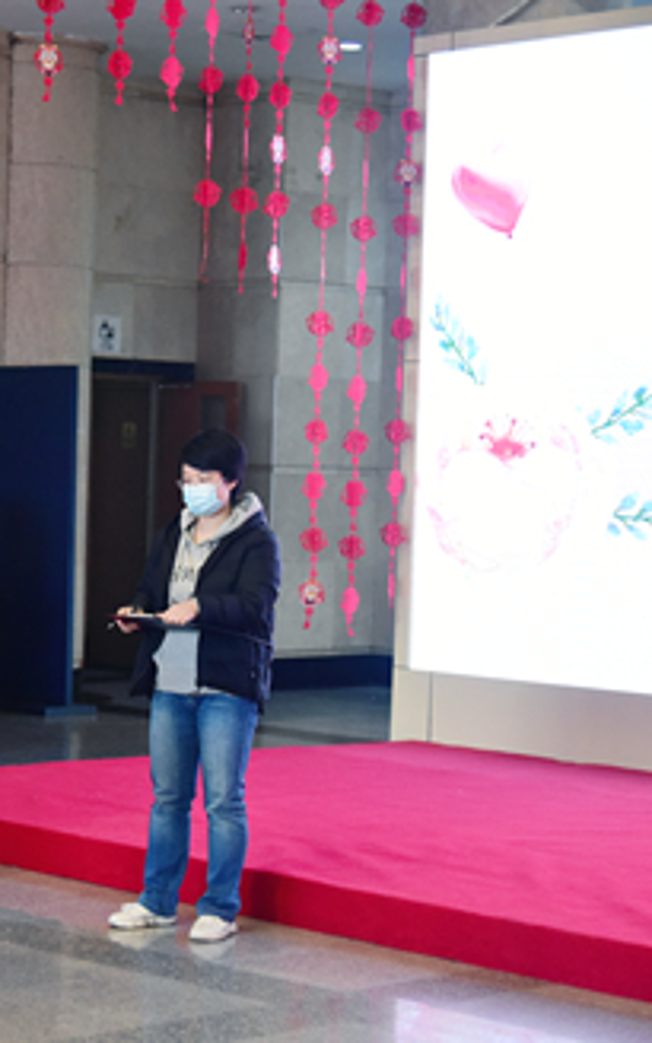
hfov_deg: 14.3
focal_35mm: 90
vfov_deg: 23.0
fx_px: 2559
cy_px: 526
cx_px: -19
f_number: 4
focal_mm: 58
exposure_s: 1/200
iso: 3200
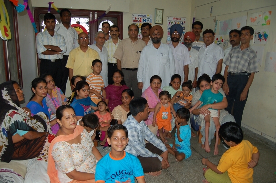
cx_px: 138
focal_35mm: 27
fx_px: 207
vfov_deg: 47.7
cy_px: 92
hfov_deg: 67.5
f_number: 3.5
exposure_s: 1/60
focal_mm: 18
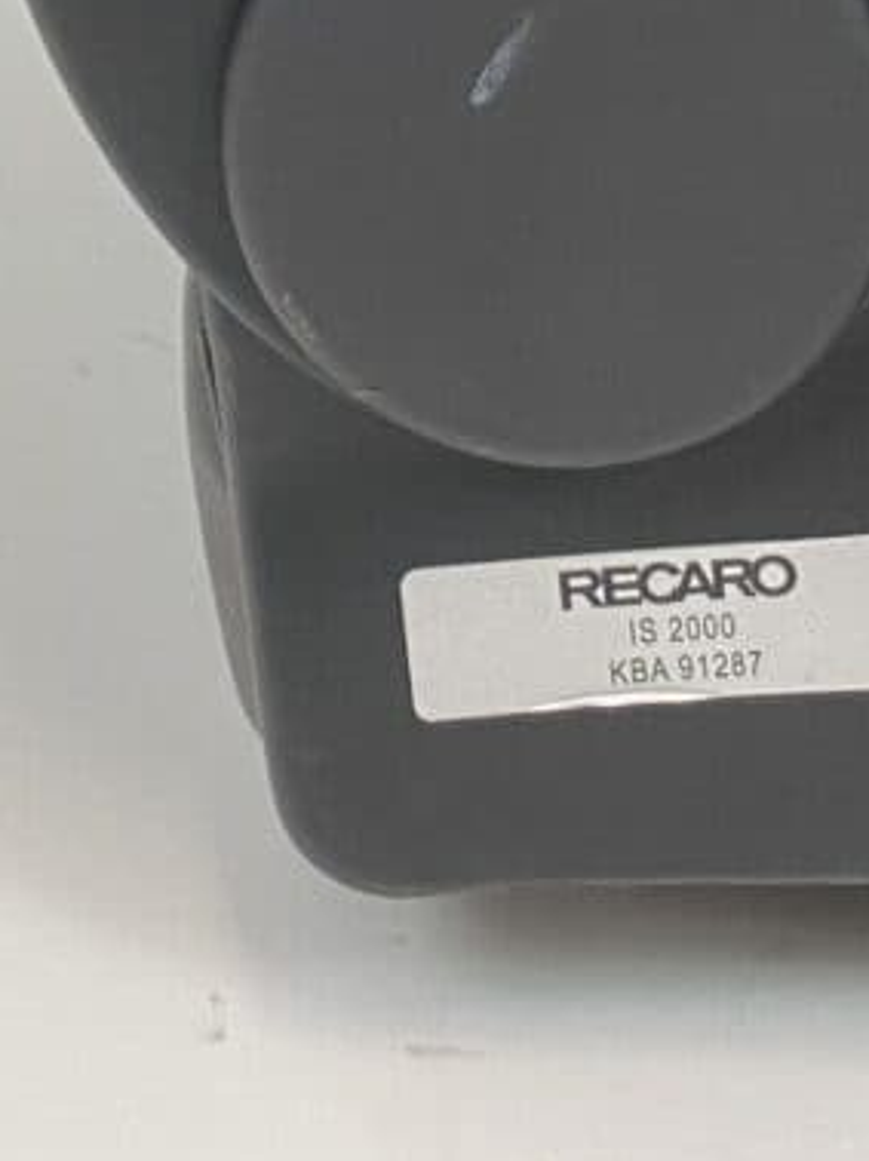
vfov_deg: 16.2
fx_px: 3384
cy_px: -972
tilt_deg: -5.6
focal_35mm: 101
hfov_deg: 14.6
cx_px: 356
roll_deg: -1.2
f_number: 1.8
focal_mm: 4.25
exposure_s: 1/50
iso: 64
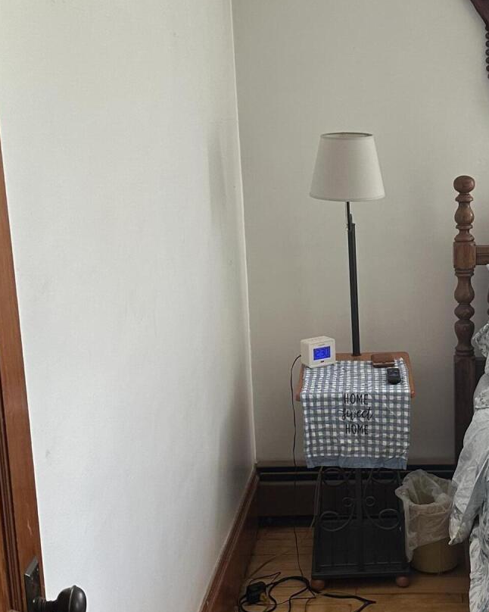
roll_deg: +0.1
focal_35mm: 58
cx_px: 371
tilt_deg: -11.6
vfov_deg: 32.5
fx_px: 1050
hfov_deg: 25.9
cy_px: 326
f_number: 1.78
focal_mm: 6.86
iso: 200
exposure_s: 1/120
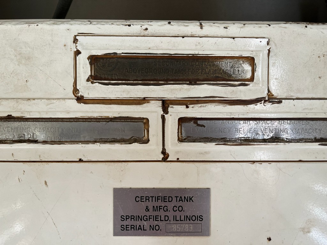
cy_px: 122
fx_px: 246
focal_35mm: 26
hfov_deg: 67.3
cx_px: 164
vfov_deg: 53.1
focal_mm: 5.1
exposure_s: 1/121
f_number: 1.6
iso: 125
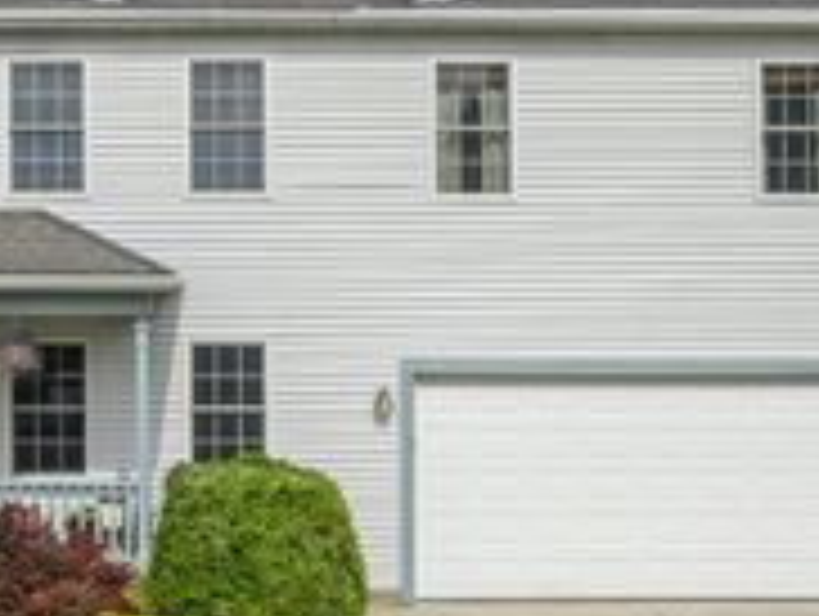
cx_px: 166
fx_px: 1374
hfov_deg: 32.3
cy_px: 304
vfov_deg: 25.3
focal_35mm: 58
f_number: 2.8
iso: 100
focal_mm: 8.4
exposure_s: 1/90
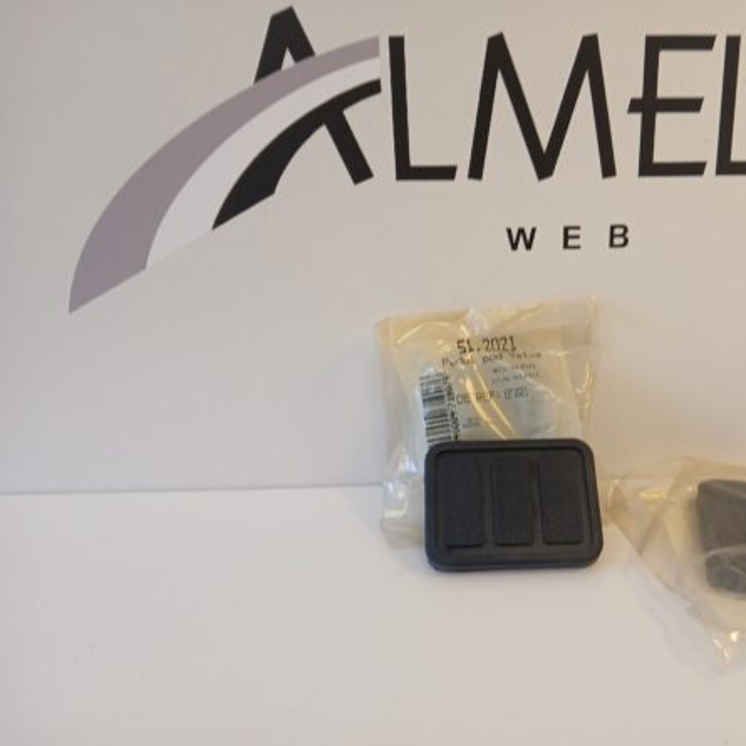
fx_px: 756
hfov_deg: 51.6
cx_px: 496
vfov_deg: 52.5
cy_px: 376
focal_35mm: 31
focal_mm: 3.98
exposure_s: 1/50
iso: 50
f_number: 1.8
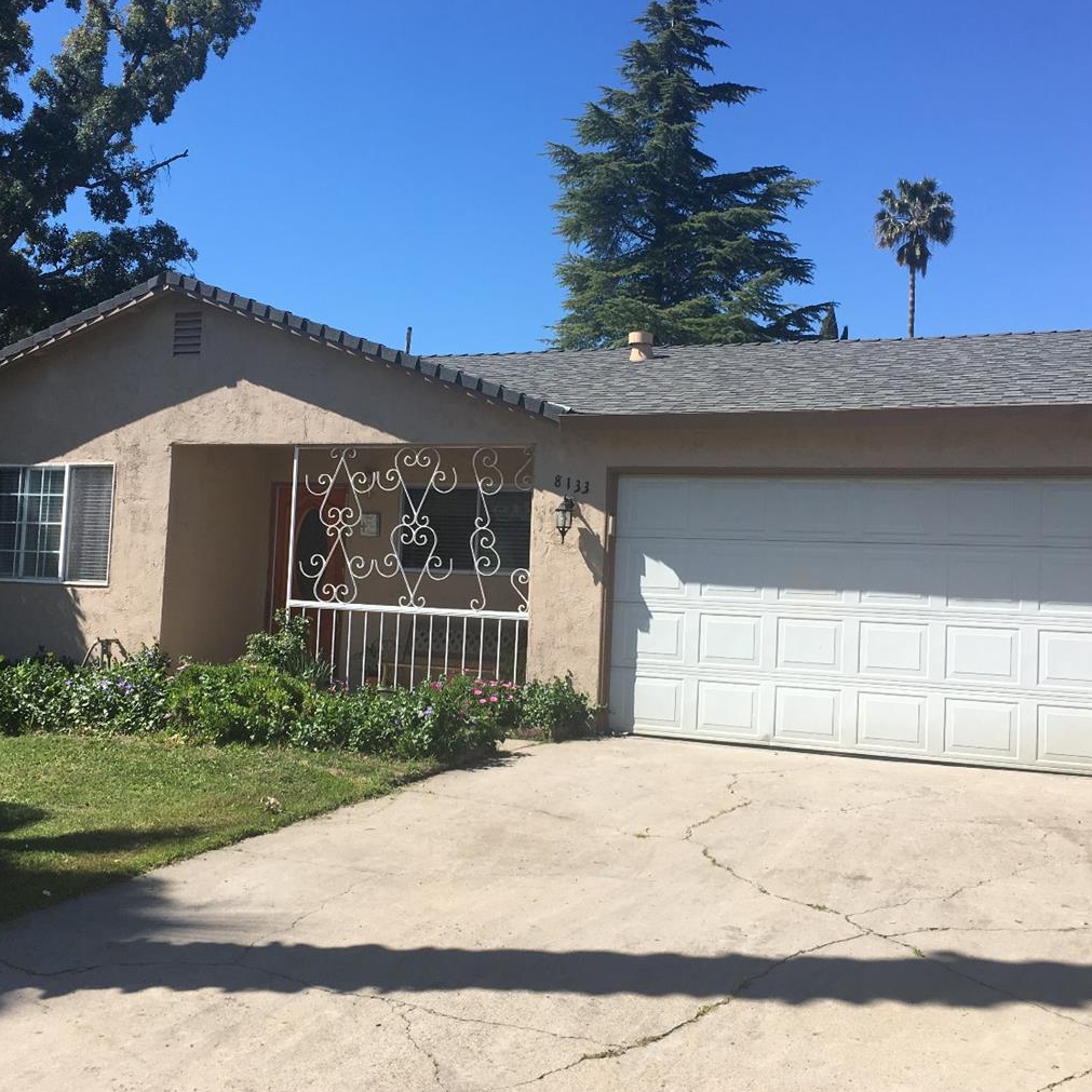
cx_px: 524
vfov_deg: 43.9
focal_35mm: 38
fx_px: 1356
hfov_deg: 43.8
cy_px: 535
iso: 25
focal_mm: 4.15
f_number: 2.2
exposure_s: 1/1374
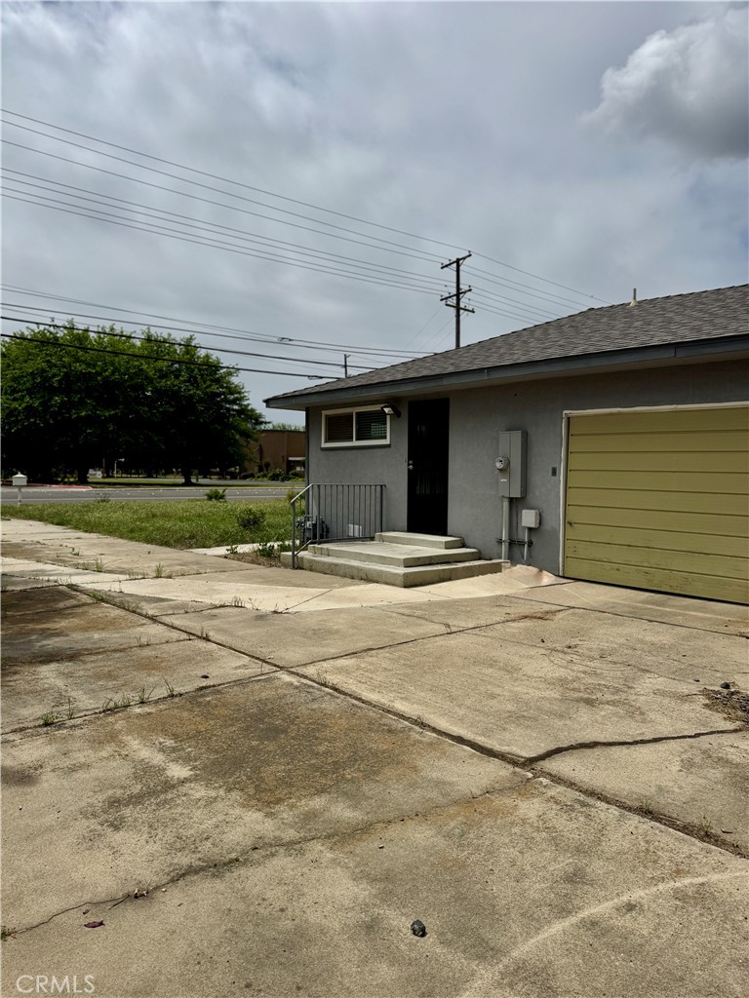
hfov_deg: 56.8
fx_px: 692
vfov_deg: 71.6
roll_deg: -0.6
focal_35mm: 24
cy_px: 499
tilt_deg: -2.0
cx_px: 374
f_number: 1.78
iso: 64
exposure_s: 1/12346
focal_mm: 6.76
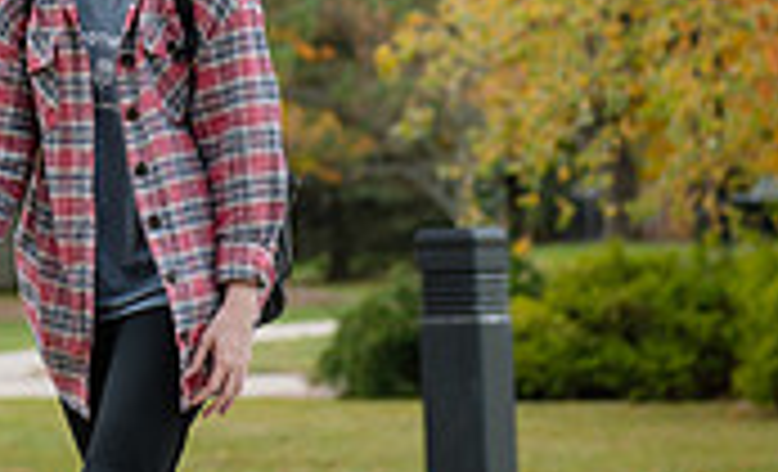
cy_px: -101
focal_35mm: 214
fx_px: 4501
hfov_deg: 9.8
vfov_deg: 6.0
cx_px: 27
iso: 125
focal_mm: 62
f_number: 3.2
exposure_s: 1/400
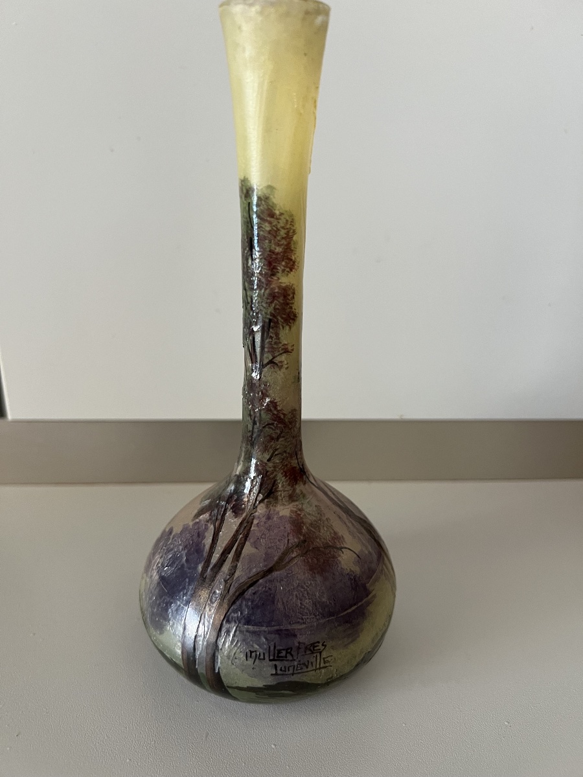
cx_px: 292
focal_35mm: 26
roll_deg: -2.2
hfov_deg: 53.1
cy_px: 388
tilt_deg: -21.3
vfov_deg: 67.3
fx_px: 584
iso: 200
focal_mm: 5.7
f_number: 1.5
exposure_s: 1/60
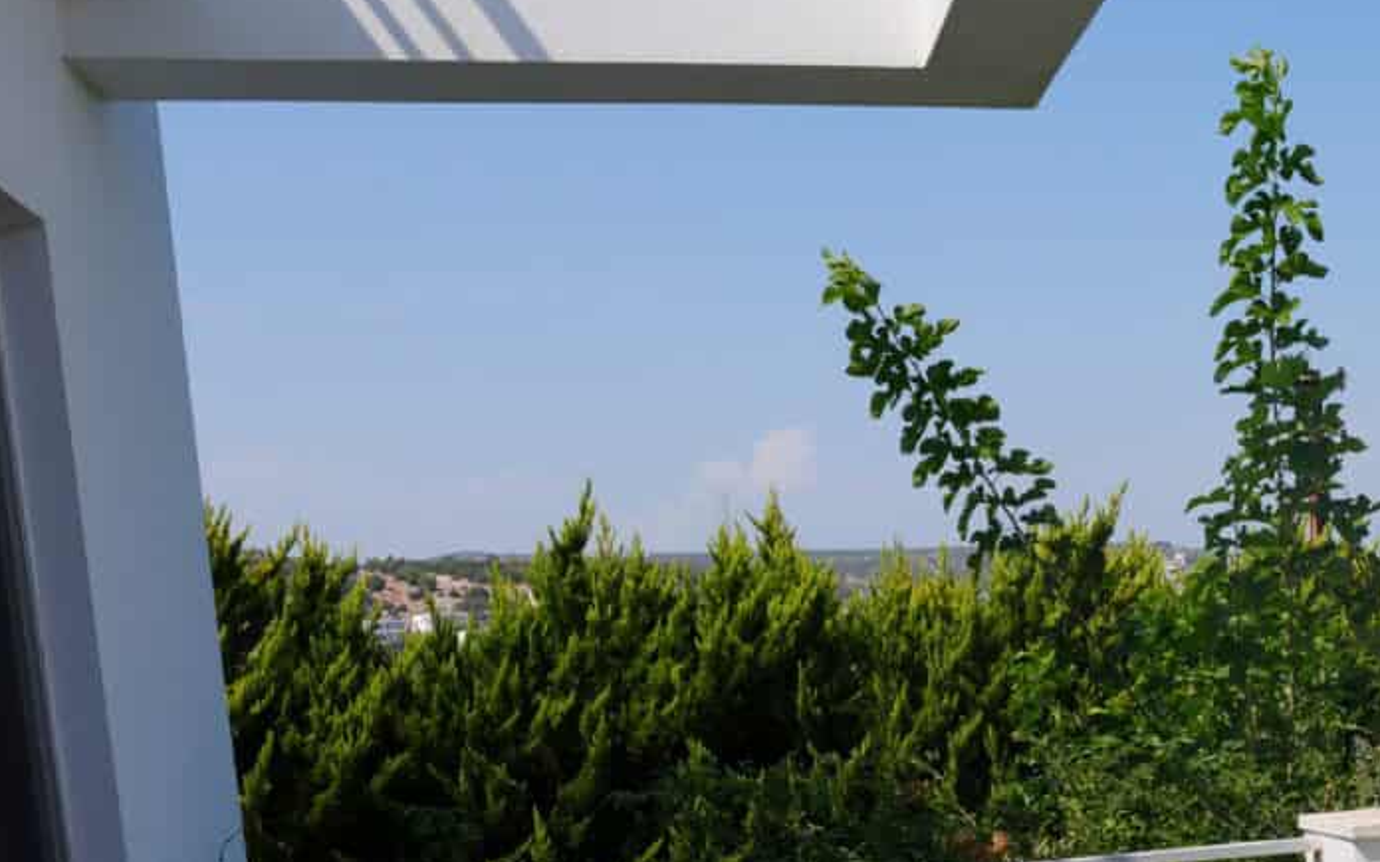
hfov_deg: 34.7
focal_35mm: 54
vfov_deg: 22.7
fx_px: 2031
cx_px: 1324
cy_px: 926
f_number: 10
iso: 100
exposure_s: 1/200
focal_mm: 18
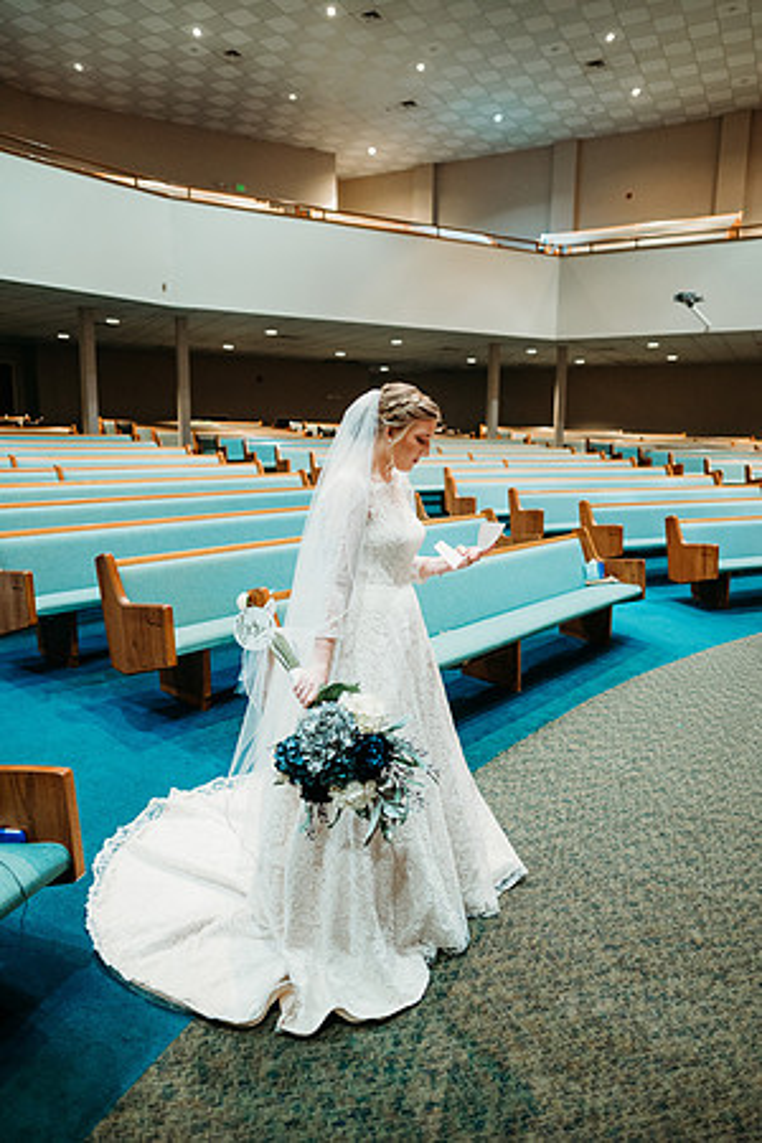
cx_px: 381
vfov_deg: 73.7
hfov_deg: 53.1
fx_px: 762
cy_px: 572
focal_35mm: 24
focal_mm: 24
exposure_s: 1/100
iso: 2000
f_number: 1.8
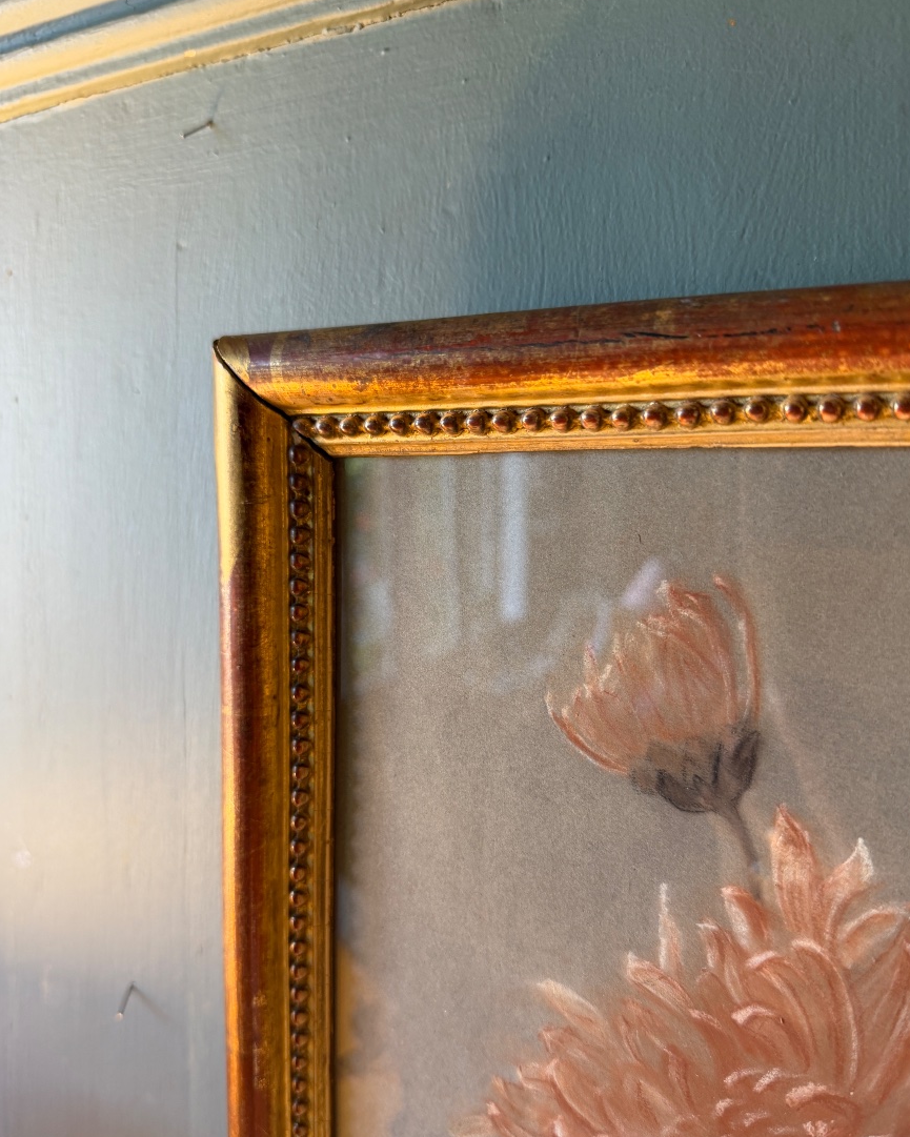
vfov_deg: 65.9
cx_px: 456
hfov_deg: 54.9
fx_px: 875
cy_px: 620
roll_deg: -2.0
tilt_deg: -3.5
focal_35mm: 26
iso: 125
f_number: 1.78
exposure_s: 1/50
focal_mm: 6.76
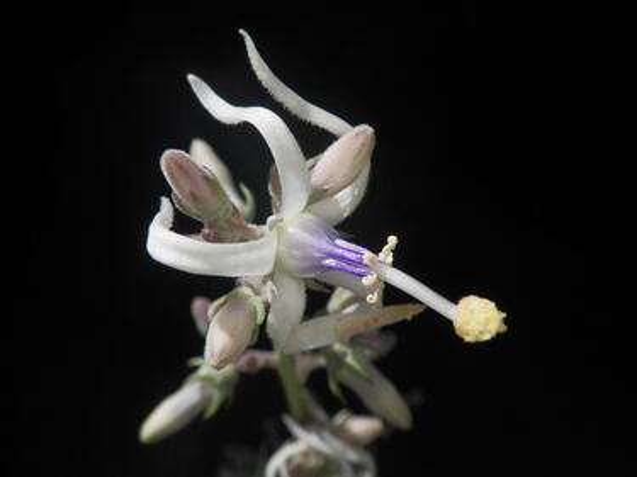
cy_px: 238
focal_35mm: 34
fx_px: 625
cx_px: 318
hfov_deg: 54.0
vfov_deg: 41.8
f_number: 4.6
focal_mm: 6.1
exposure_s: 1/1250
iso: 400
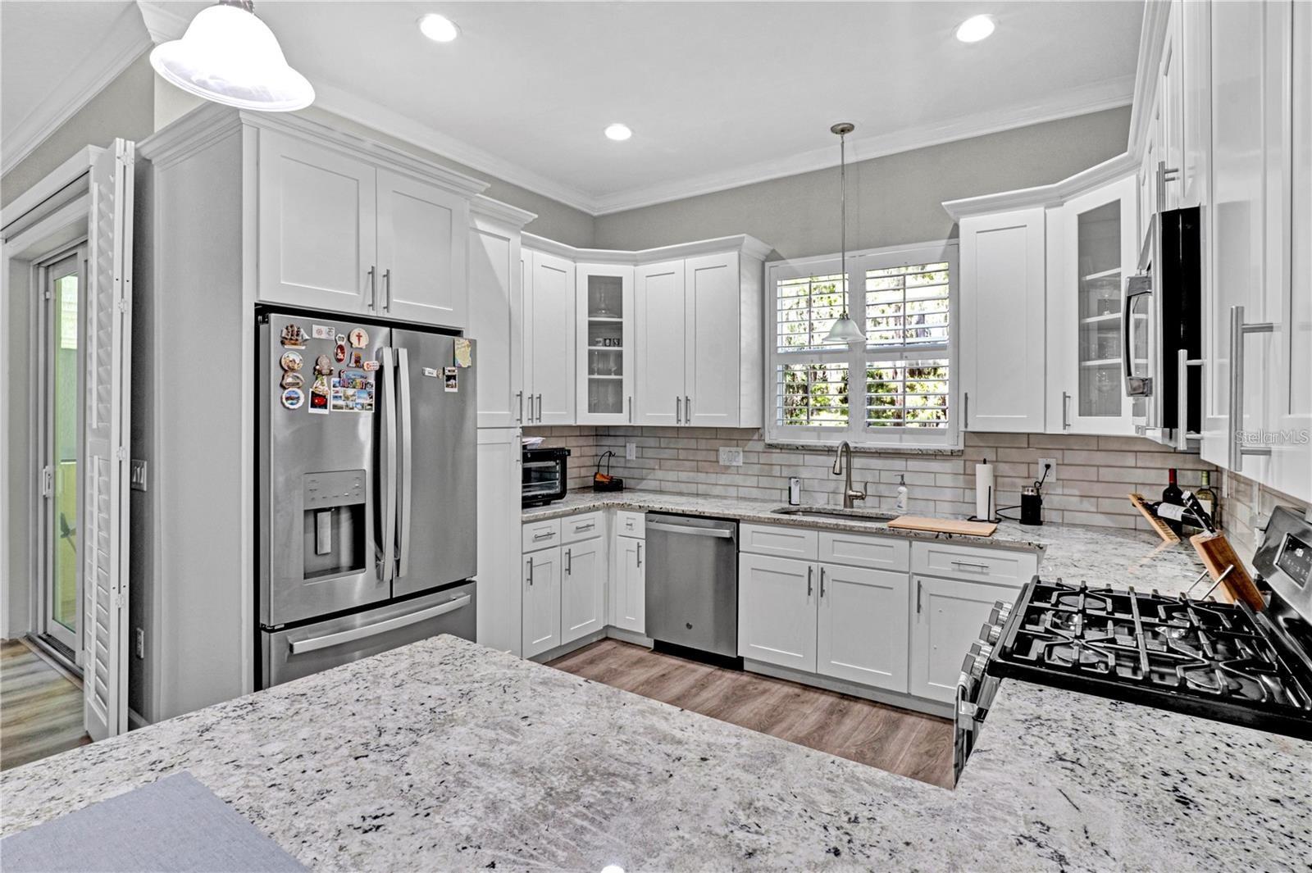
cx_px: 656
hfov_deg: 95.0
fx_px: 601
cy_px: 436
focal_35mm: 16
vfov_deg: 72.0
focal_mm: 11
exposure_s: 1/3.33
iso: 320
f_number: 16
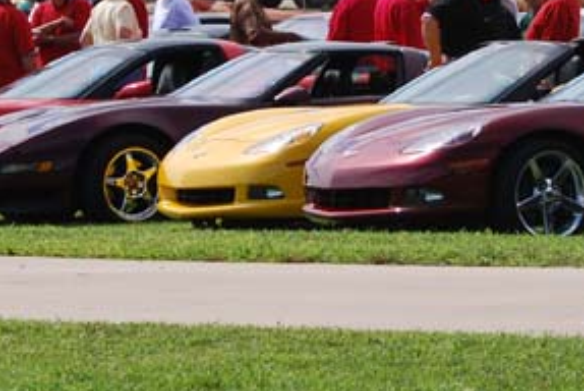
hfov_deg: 5.5
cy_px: 25
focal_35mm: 375
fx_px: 6089
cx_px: 484
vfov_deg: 3.7
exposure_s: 1/500
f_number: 5.6
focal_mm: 70
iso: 110
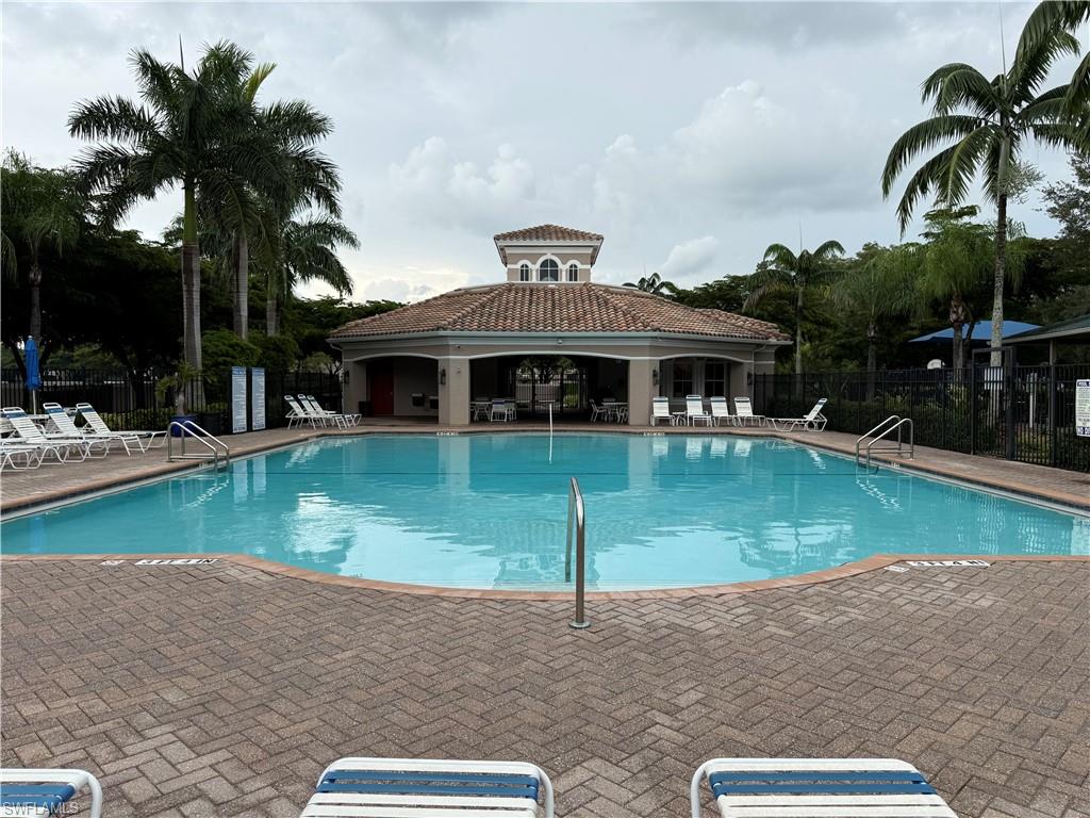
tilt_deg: -1.9
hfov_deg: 71.6
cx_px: 545
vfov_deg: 56.8
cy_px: 409
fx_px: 756
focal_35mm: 24
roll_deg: -0.4
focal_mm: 6.76
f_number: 1.78
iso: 80
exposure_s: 1/1018
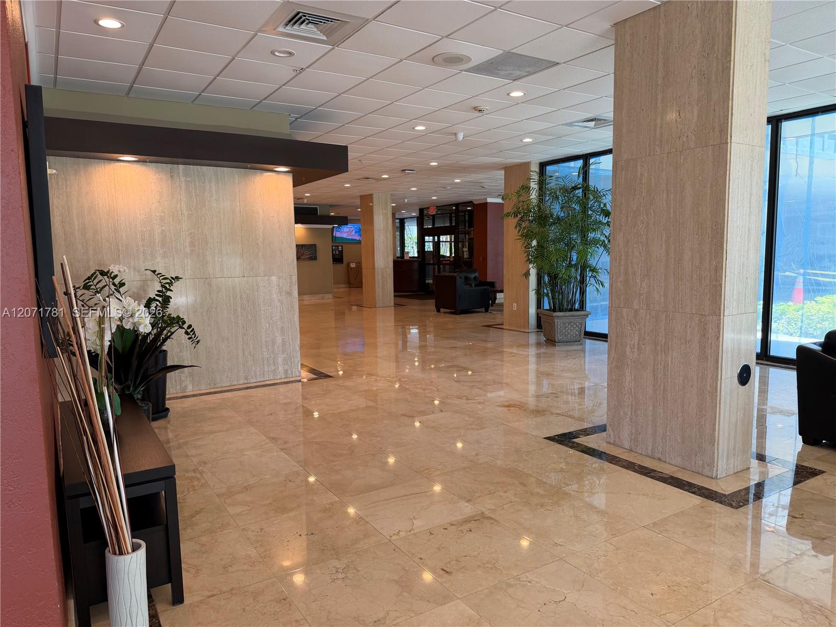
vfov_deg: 56.8
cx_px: 418
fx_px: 580
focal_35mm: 24
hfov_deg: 71.6
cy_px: 314
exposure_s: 1/120
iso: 80
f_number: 1.78
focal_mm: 6.76
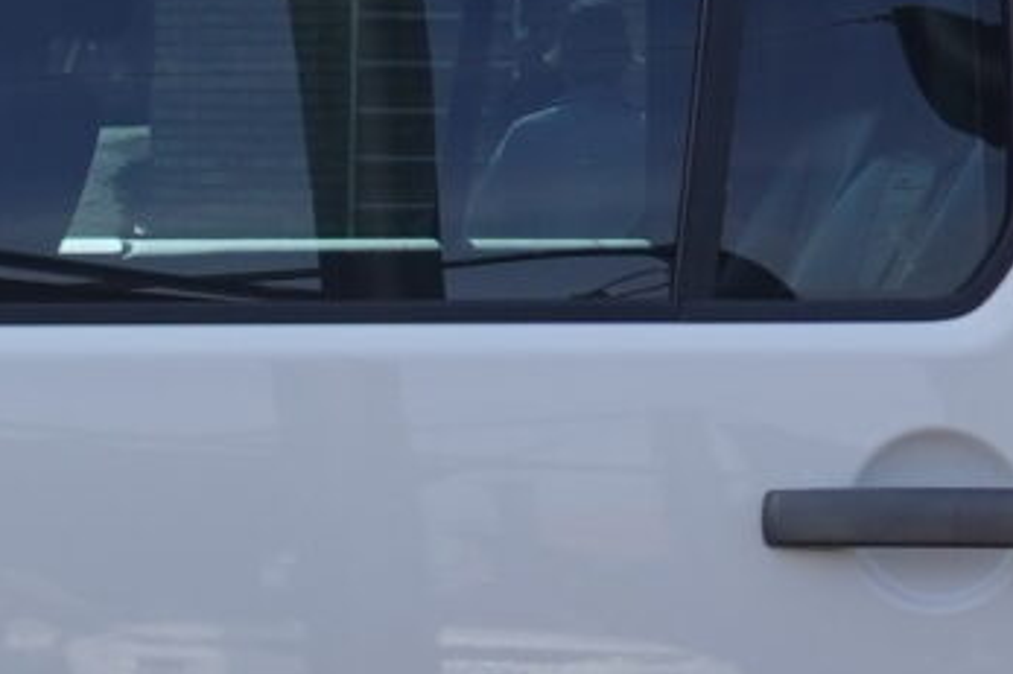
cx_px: -312
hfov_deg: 11.3
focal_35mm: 177
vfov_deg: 7.7
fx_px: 4978
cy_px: 719
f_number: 5
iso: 125
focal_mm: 9
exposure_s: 1/250
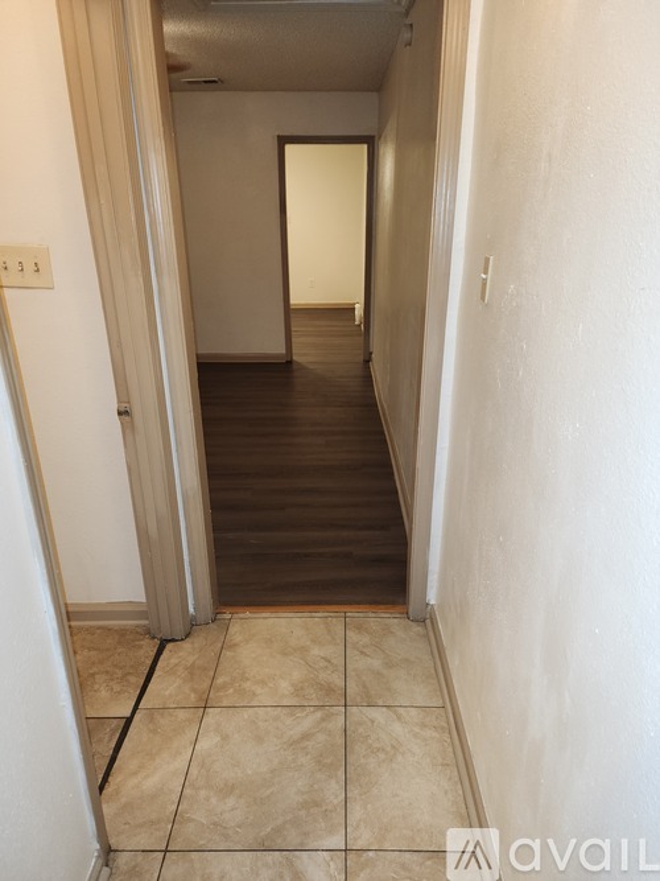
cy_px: 440
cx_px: 330
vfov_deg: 73.9
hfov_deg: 58.9
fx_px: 585
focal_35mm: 23
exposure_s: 1/24
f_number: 1.8
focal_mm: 6.4
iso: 125
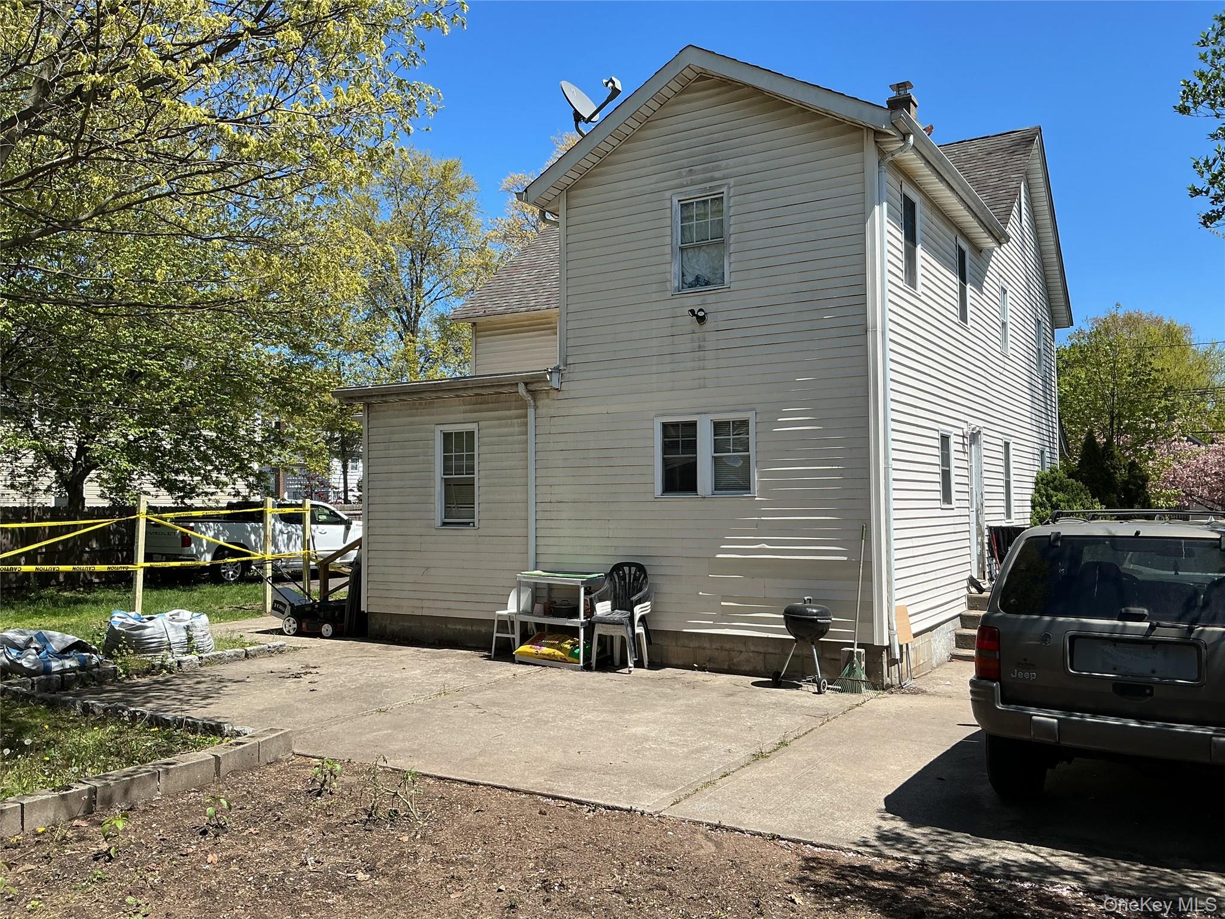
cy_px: 460
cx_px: 612
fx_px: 1026
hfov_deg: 61.7
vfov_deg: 48.2
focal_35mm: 29
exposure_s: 1/1451
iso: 25
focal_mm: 3
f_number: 1.8
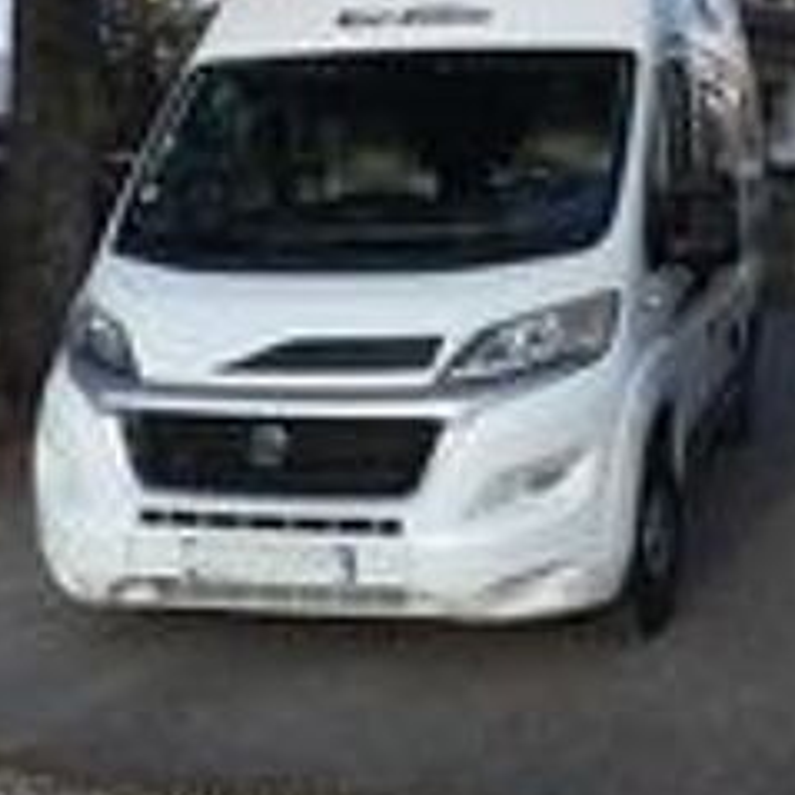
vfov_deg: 31.1
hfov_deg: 30.9
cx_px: 516
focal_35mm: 55
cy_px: 353
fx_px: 1429
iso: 25
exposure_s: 1/673
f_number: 2.4
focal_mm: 3.3
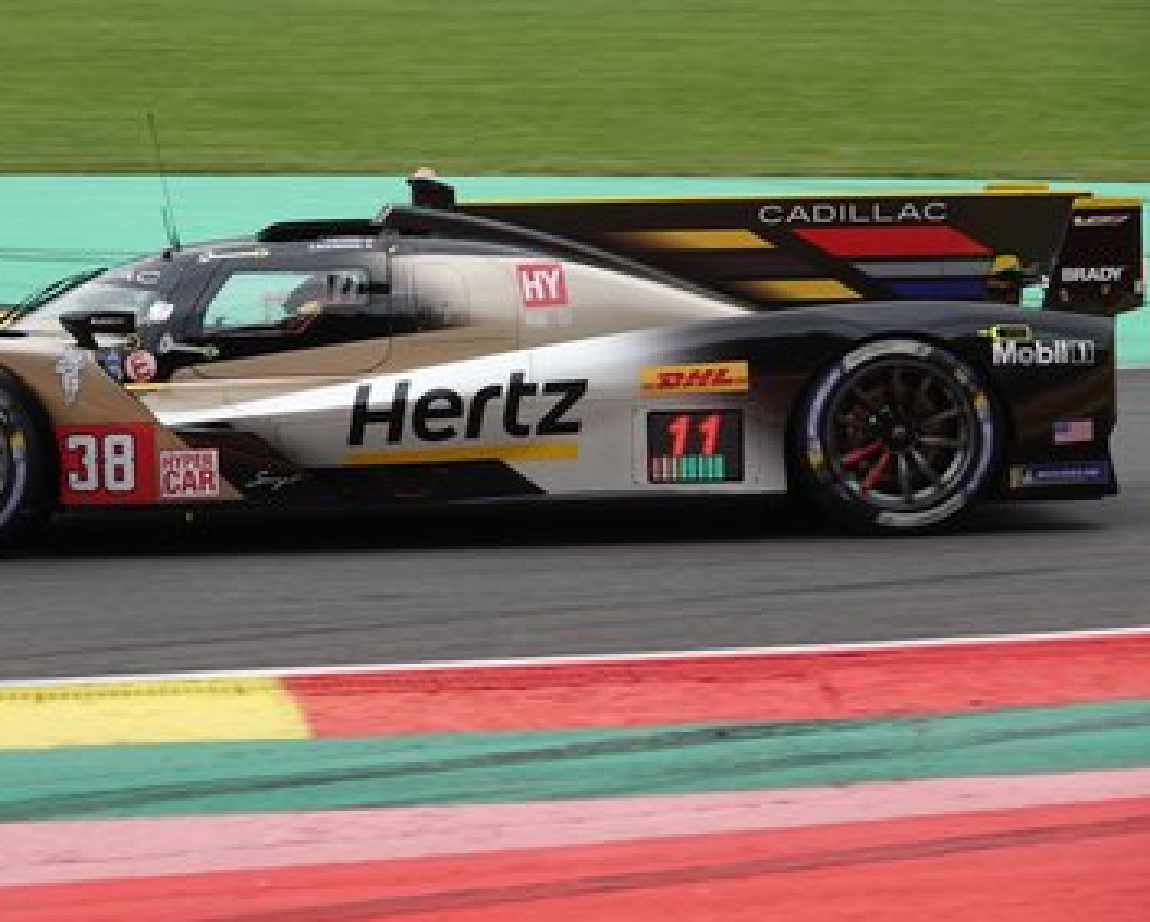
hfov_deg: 13.9
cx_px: 425
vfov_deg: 11.2
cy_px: 477
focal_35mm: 138
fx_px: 4700
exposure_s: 1/800
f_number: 4
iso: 160
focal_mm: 42.08
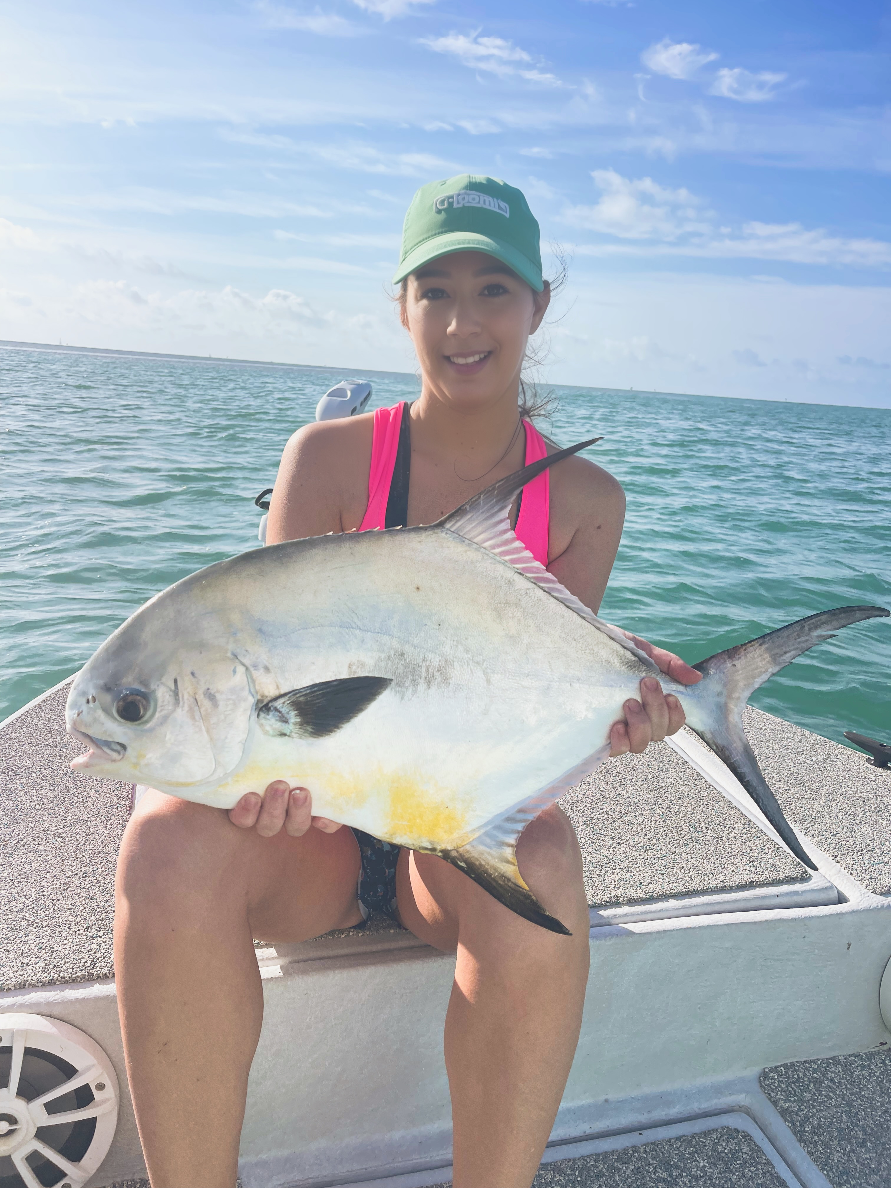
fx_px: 858
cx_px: 446
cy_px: 594
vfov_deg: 69.4
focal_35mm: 25
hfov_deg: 54.9
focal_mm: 5.1
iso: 32
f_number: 1.6
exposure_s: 1/5376
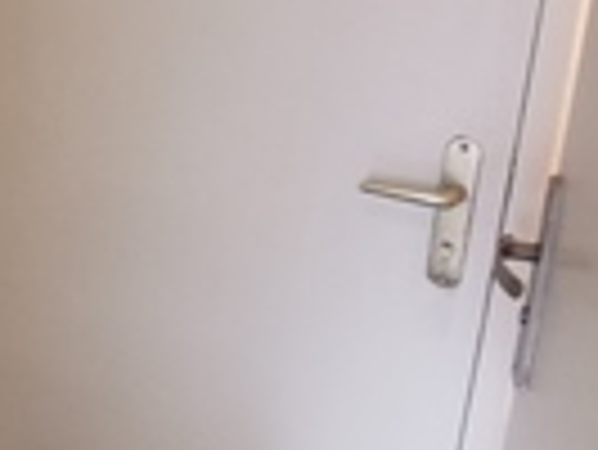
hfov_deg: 26.7
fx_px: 1176
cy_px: 144
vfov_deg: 21.6
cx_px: -29
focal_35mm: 68
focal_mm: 2.26
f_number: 2.2
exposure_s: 1/25
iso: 320
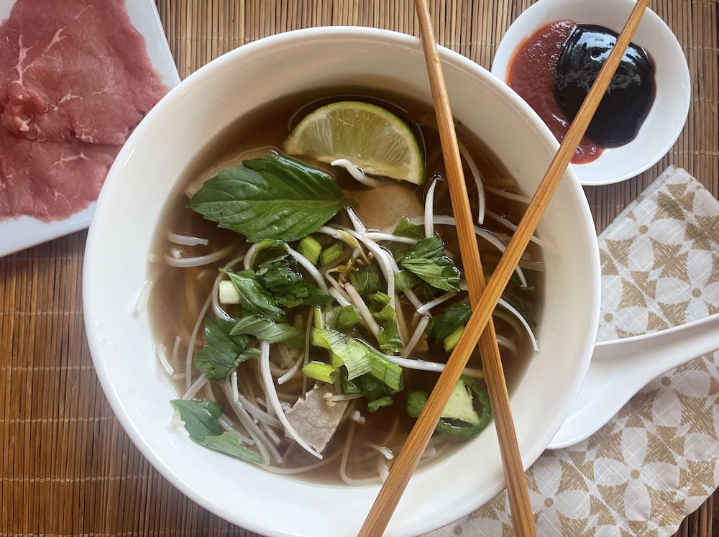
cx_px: 360
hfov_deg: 67.4
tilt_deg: -87.3
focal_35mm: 26
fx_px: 539
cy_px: 268
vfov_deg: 52.9
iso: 160
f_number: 1.6
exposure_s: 1/60
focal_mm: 5.1
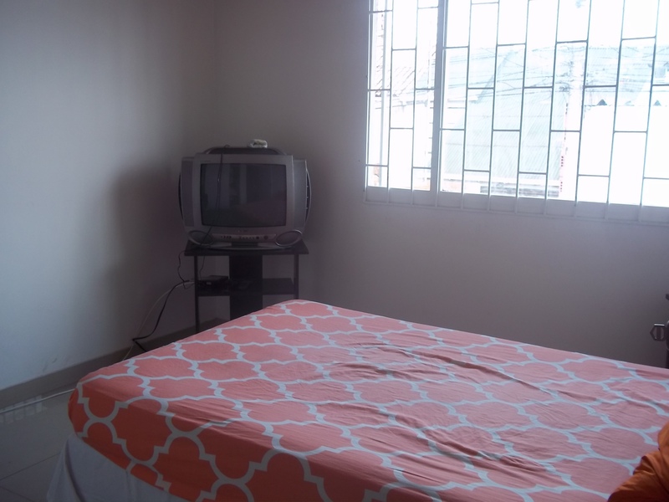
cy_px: 251
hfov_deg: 51.4
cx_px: 334
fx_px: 696
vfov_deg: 39.7
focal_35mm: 36
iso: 80
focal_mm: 6.5
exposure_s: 1/60
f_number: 3.1
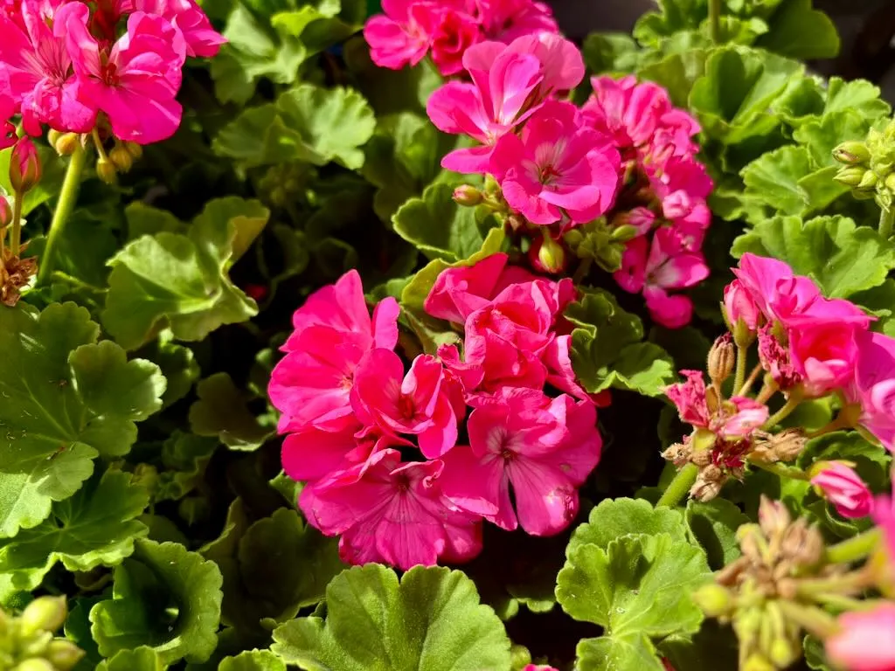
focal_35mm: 26
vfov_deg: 53.1
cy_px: 336
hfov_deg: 67.3
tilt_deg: -51.2
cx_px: 448
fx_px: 672
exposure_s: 1/1344
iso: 50
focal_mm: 5.96
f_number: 1.6
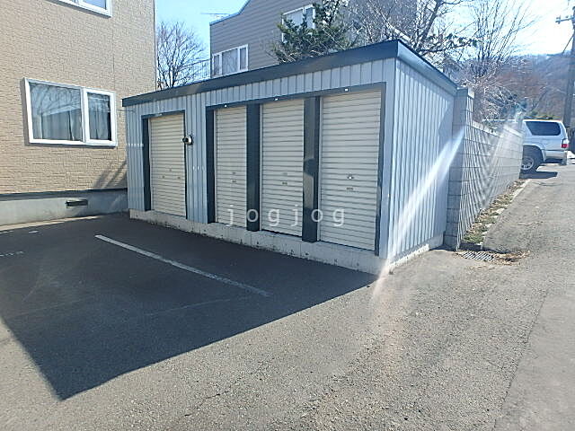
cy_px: 216
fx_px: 349
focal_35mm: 21
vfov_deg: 63.4
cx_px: 288
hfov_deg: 79.0
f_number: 3.5
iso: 125
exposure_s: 1/640
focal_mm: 3.7
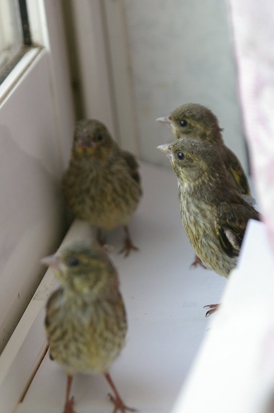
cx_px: 137
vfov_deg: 11.9
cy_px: 206
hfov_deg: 7.9
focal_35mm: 172
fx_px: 1975
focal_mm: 115
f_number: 5.6
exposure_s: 1/80
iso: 800
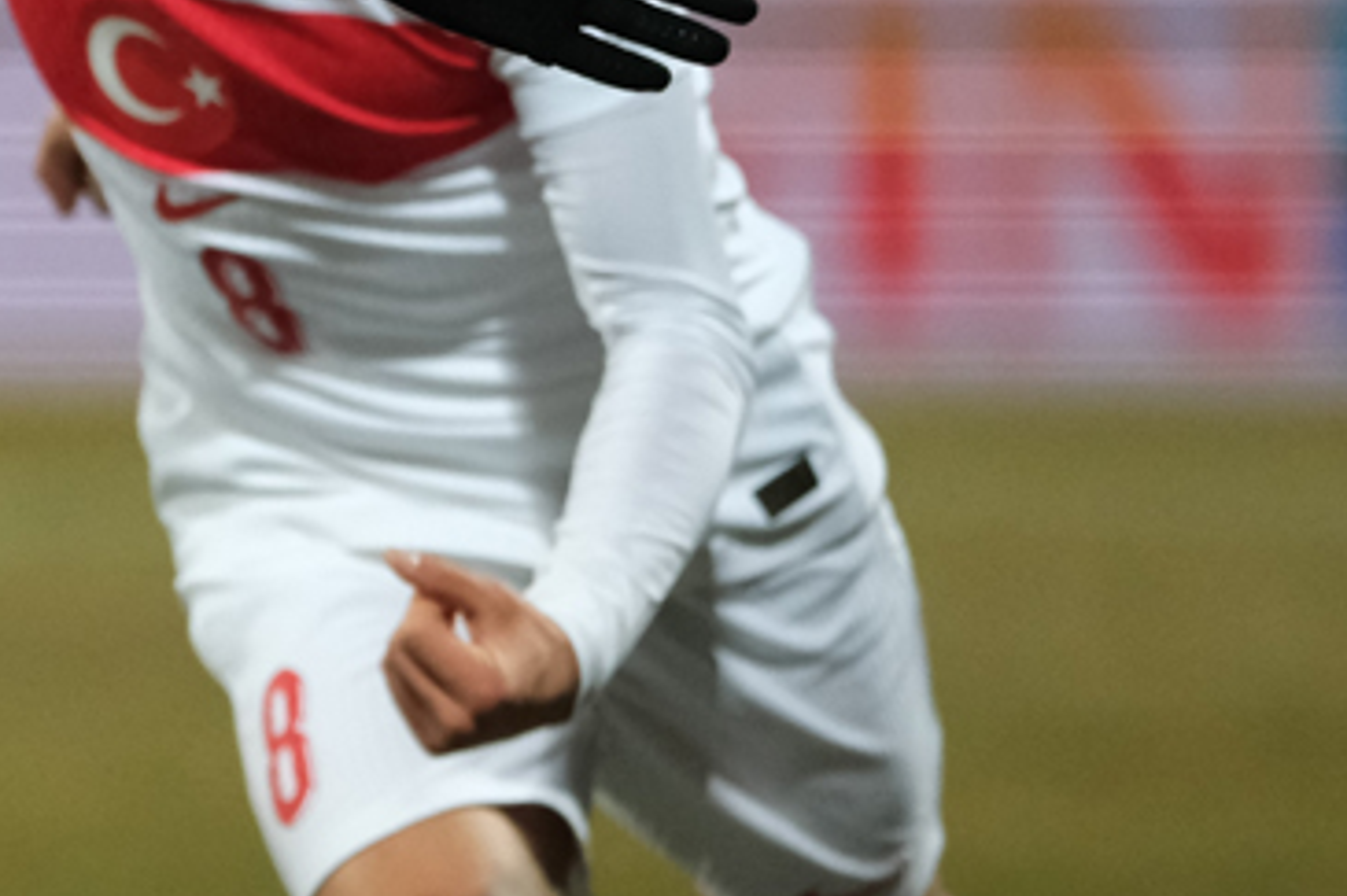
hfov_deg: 2.1
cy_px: 155
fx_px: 36912
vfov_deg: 1.4
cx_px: -506
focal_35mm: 987
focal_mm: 200
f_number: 2
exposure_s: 1/2000
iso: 2500
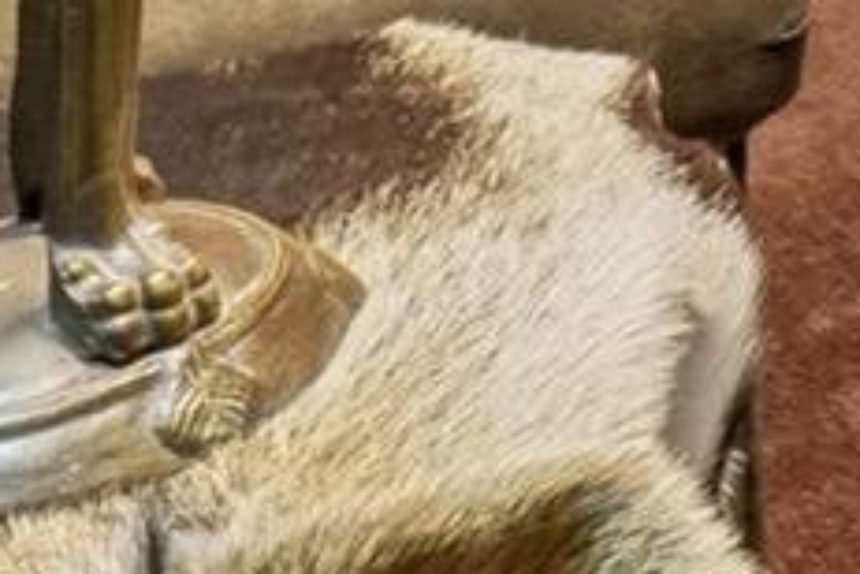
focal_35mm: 104
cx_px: 2077
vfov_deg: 10.0
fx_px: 2484
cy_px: -1114
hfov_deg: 13.8
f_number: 8
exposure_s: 1/4
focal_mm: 10
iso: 400
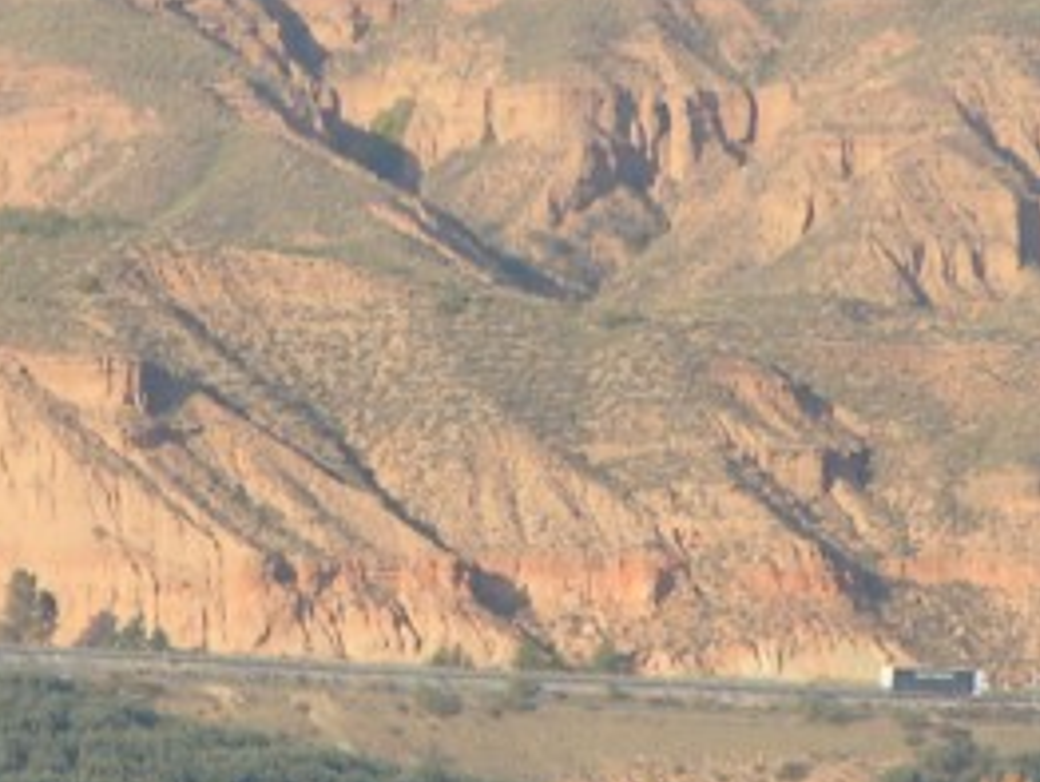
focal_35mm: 1094
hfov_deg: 1.8
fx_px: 32898
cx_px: 345
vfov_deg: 1.4
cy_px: 202
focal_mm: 71.2
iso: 50
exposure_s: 1/226
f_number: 4.7
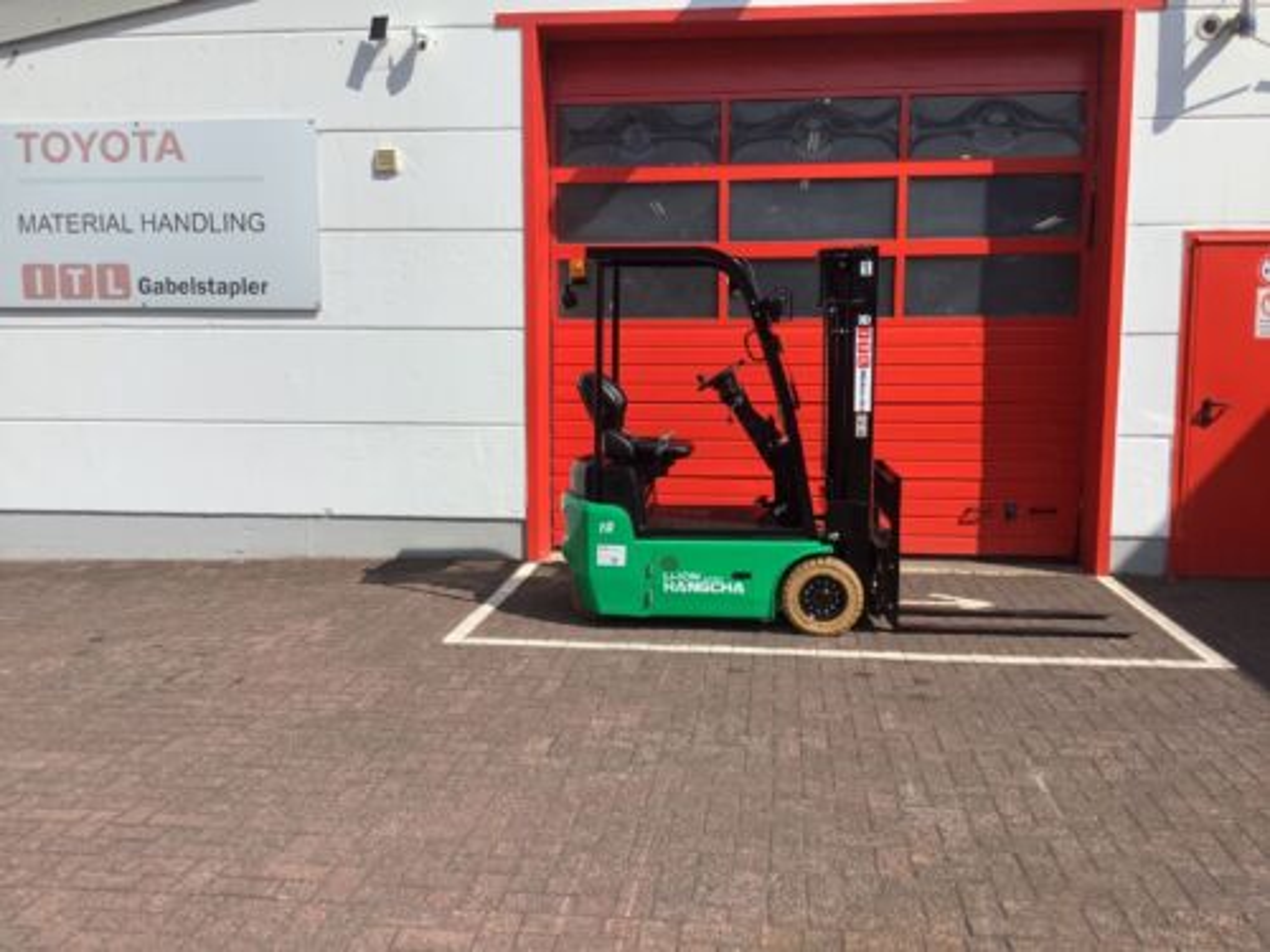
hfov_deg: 58.4
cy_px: 476
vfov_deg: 45.4
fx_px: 1137
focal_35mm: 31
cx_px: 635
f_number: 2.4
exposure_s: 1/1597
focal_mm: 3.3
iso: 25
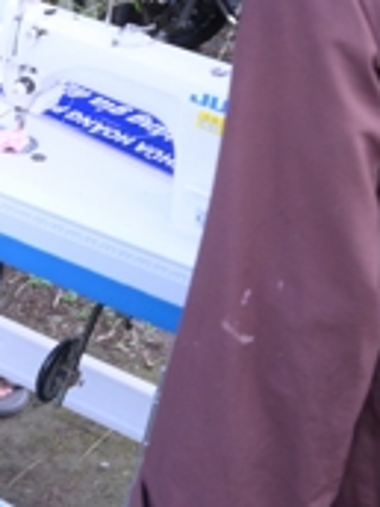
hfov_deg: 16.9
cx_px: 138
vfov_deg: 21.0
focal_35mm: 87
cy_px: -100
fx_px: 1273
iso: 1250
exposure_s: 1/60
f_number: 13
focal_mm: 24
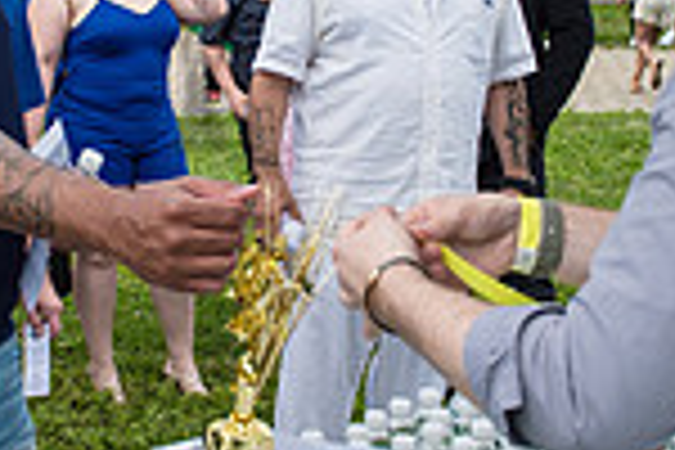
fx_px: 1744
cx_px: 198
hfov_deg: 21.8
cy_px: 74
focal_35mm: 93
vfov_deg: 14.6
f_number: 5.6
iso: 200
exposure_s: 1/400
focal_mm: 24
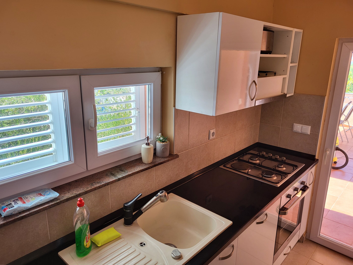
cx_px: 176
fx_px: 265
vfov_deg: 53.1
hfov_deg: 67.3
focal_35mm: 26
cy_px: 132
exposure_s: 1/100
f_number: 1.8
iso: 40
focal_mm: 5.4
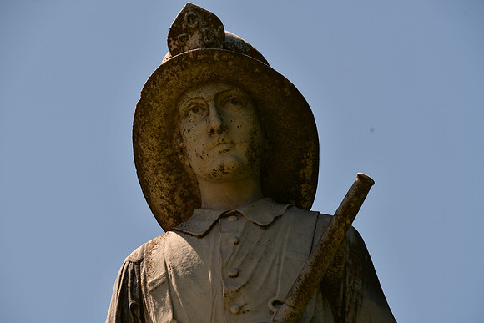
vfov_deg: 3.1
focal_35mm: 450
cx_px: 242
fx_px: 6051
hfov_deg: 4.6
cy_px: 162
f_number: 13
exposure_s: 1/125
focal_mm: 300
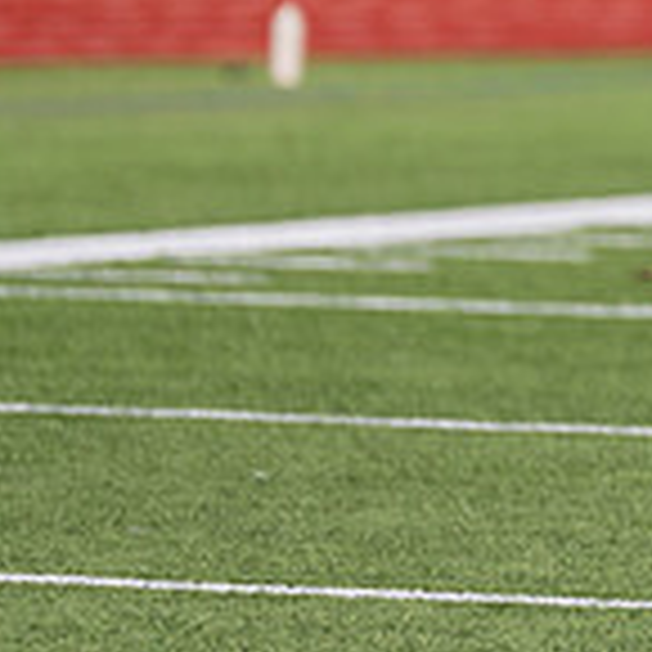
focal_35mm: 729
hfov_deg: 2.4
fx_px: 15535
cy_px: -18
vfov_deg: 2.4
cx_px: 976
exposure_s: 1/4000
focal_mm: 200
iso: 160
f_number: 2.8
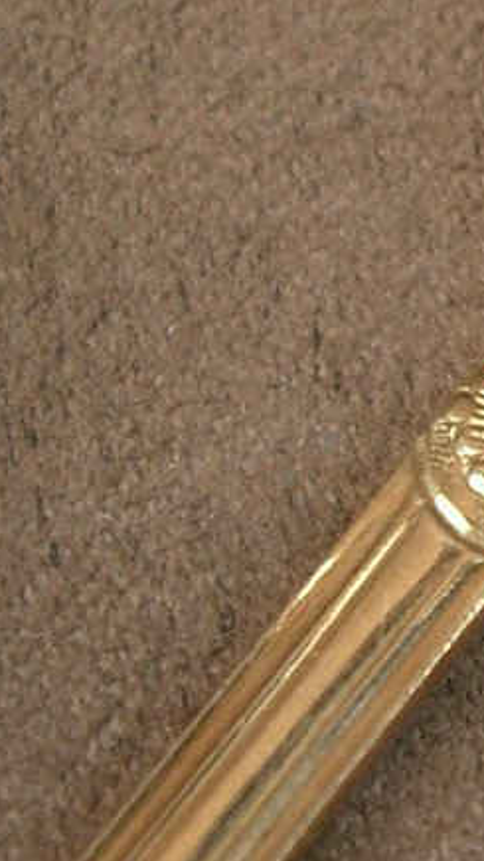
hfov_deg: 10.9
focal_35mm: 105
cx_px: 802
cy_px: 375
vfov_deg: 20.4
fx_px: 2397
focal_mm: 5.8
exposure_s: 1/60
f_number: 2.6
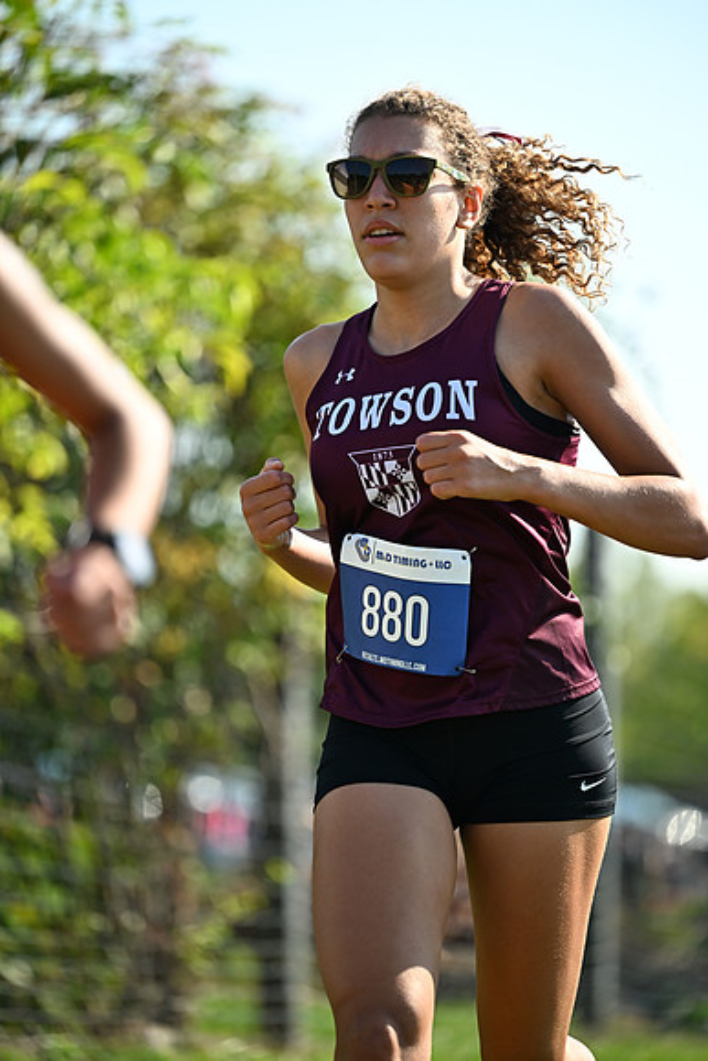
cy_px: 530
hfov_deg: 8.3
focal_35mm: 165
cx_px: 354
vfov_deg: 12.4
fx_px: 4864
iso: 320
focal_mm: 165
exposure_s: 1/2500
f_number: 2.8
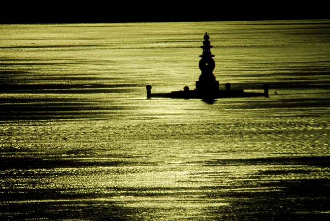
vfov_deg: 2.9
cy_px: 116
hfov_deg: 4.4
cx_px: 138
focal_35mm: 470
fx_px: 4312
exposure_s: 1/2500
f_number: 25
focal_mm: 260
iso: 400
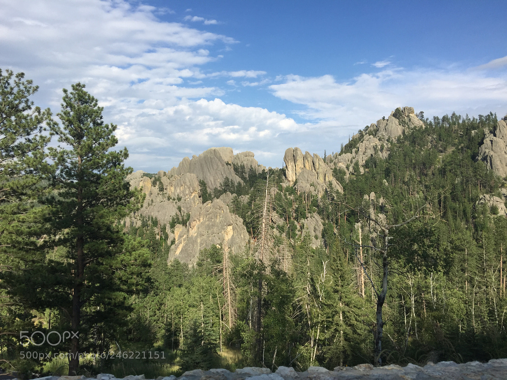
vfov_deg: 48.2
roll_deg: -1.9
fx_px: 425
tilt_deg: +6.2
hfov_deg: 61.7
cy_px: 190
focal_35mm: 29
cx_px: 254
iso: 32
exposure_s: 1/1883
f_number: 2.2
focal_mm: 4.15
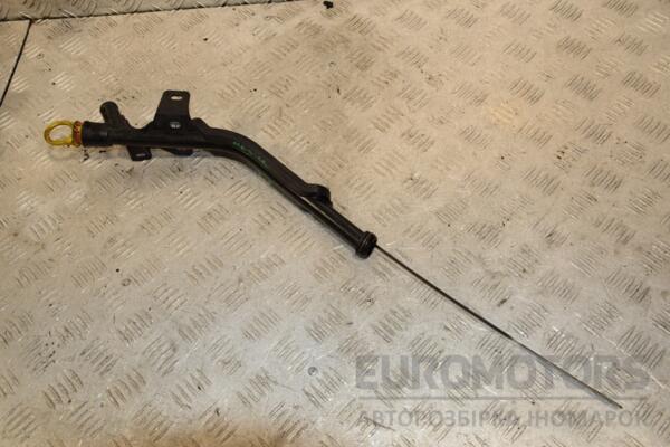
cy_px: 224
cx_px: 335
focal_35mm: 36
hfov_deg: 53.1
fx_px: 670
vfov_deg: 36.9
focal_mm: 24
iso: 800
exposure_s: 1/200
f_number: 7.1
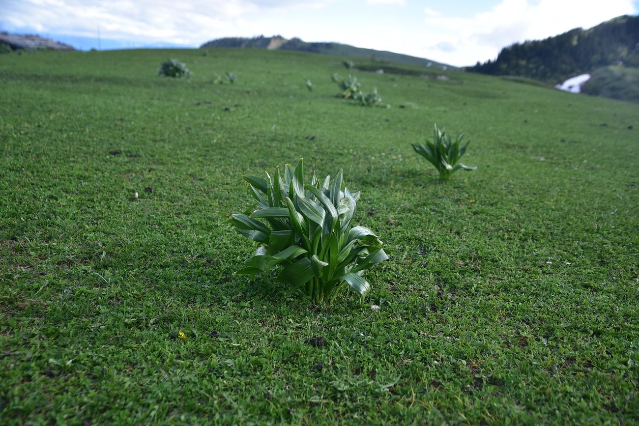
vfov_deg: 41.1
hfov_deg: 58.7
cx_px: 320
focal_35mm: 32
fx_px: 568
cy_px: 213
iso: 200
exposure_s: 1/500
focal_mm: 32
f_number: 4
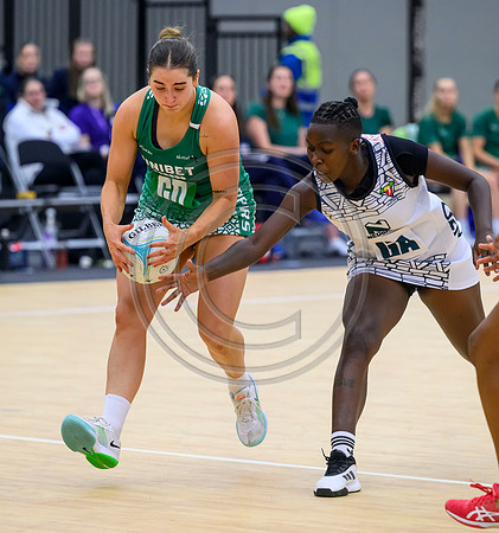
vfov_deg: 7.1
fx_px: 4281
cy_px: 262
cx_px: 304
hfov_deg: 6.7
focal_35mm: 254
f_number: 3.2
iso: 4000
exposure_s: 1/1000
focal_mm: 165
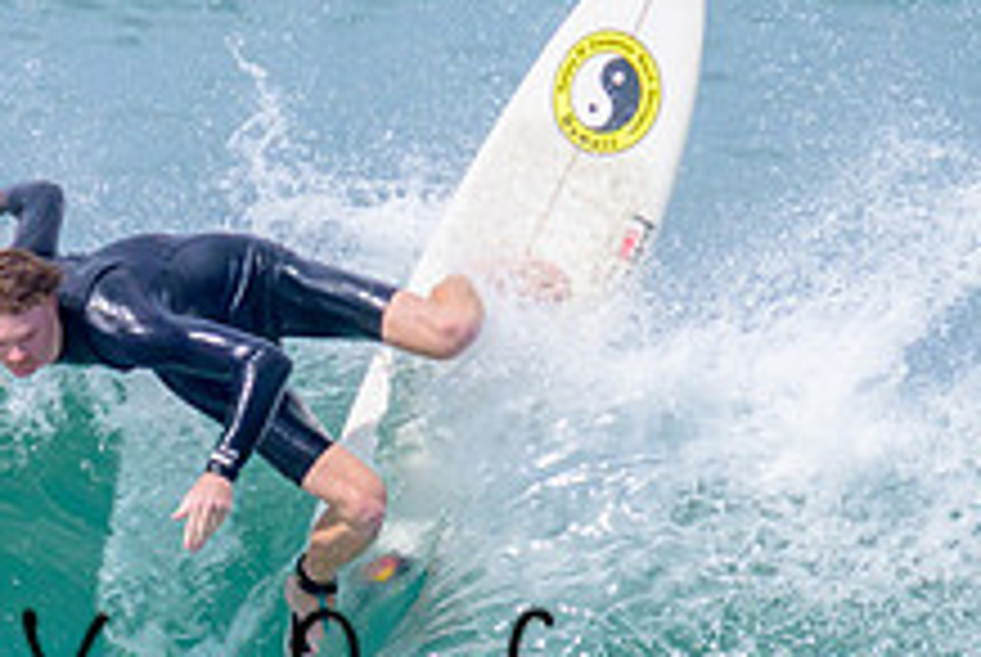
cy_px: 363
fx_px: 79376
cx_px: 178
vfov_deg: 0.5
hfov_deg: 0.7
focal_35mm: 2909
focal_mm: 800
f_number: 11
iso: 720
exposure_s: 1/2000
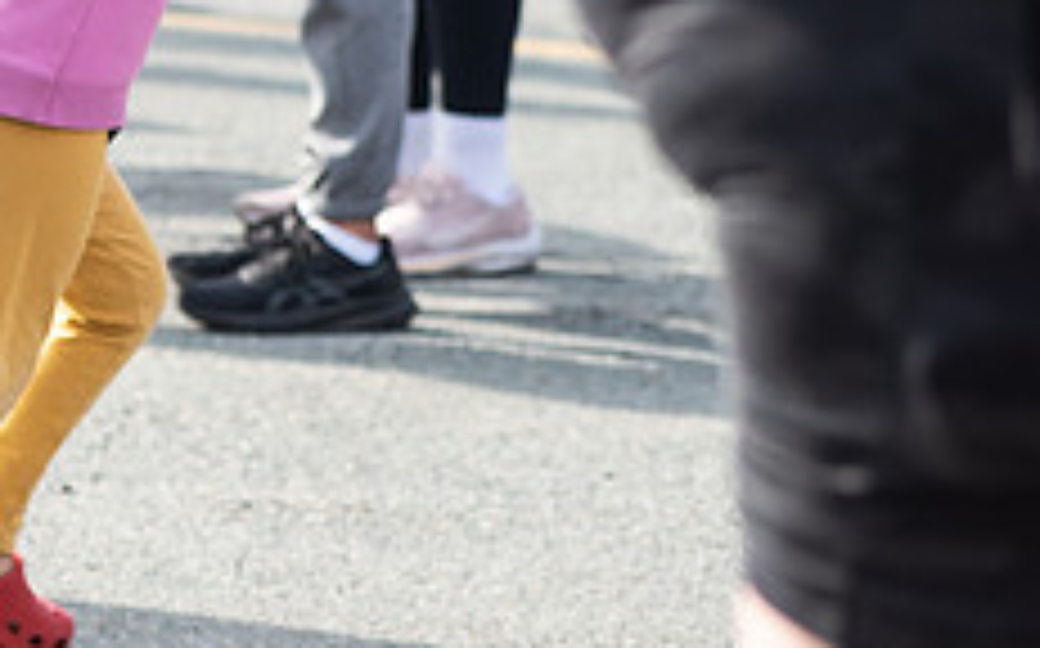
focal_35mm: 278
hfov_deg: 7.4
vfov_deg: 4.7
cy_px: -394
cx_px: -445
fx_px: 7874
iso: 250
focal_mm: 70
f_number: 4.5
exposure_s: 1/2000
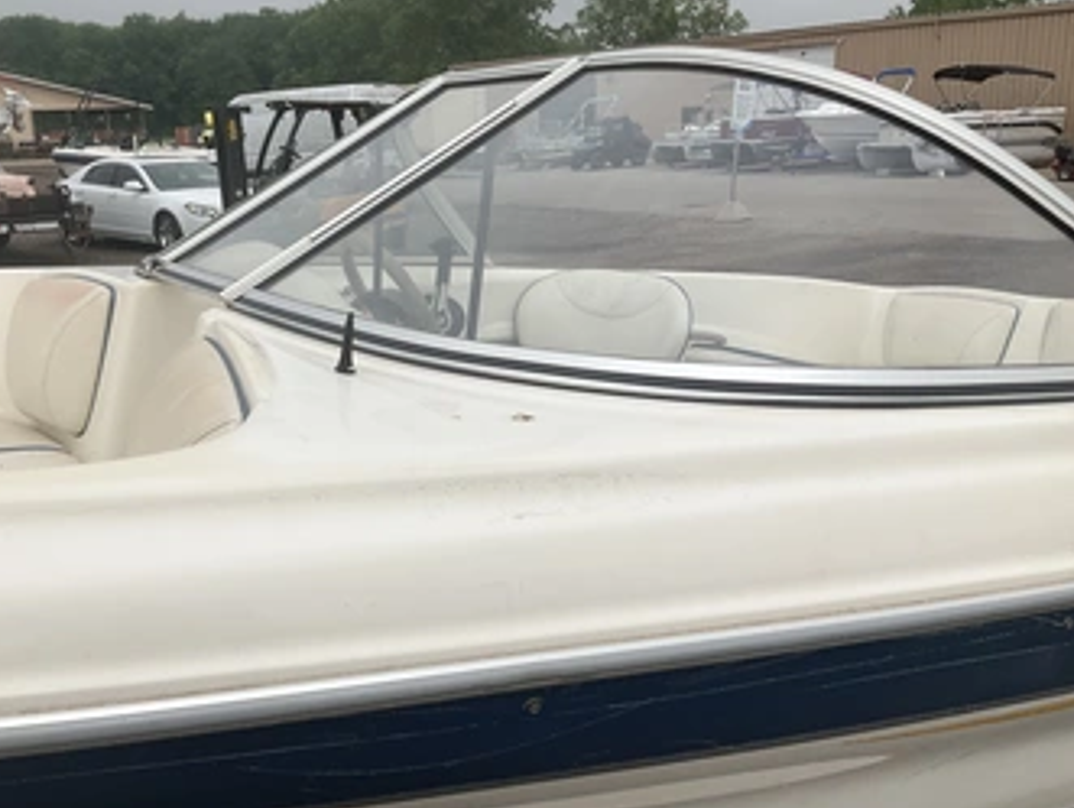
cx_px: 493
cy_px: 406
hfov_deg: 52.5
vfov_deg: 40.8
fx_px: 1087
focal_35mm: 35
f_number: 1.8
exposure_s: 1/3322
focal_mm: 3
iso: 25
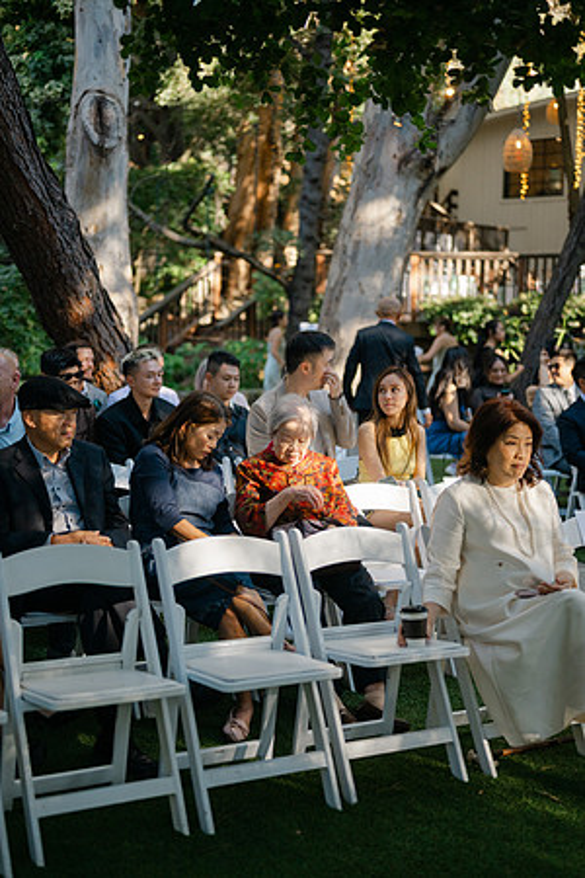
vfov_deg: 39.6
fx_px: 1219
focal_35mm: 50
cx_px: 292
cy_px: 439
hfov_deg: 27.0
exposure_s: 1/1250
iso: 400
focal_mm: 50
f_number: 1.8
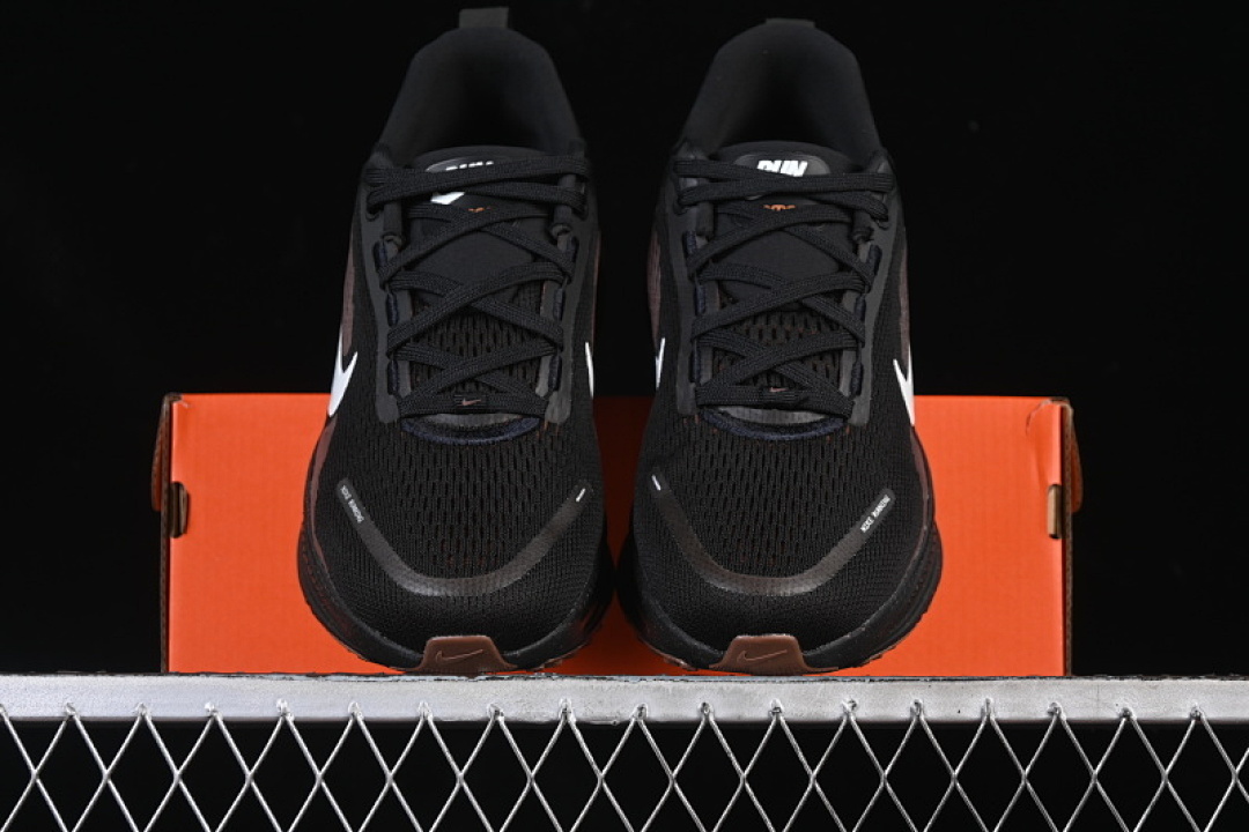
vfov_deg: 18.2
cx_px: 624
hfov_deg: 27.0
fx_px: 2602
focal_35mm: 75
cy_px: 416
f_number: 6.3
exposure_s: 1/60
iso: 160
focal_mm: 50
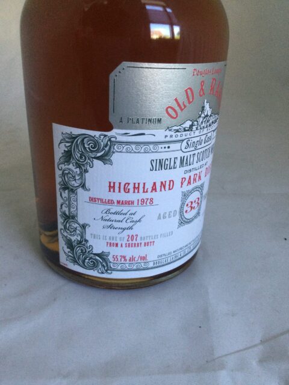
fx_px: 345
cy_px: 192
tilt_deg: -25.0
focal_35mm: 31
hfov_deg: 45.4
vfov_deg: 58.4
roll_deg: -2.1
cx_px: 144
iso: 64
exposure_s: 1/33
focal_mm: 3.3
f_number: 2.4
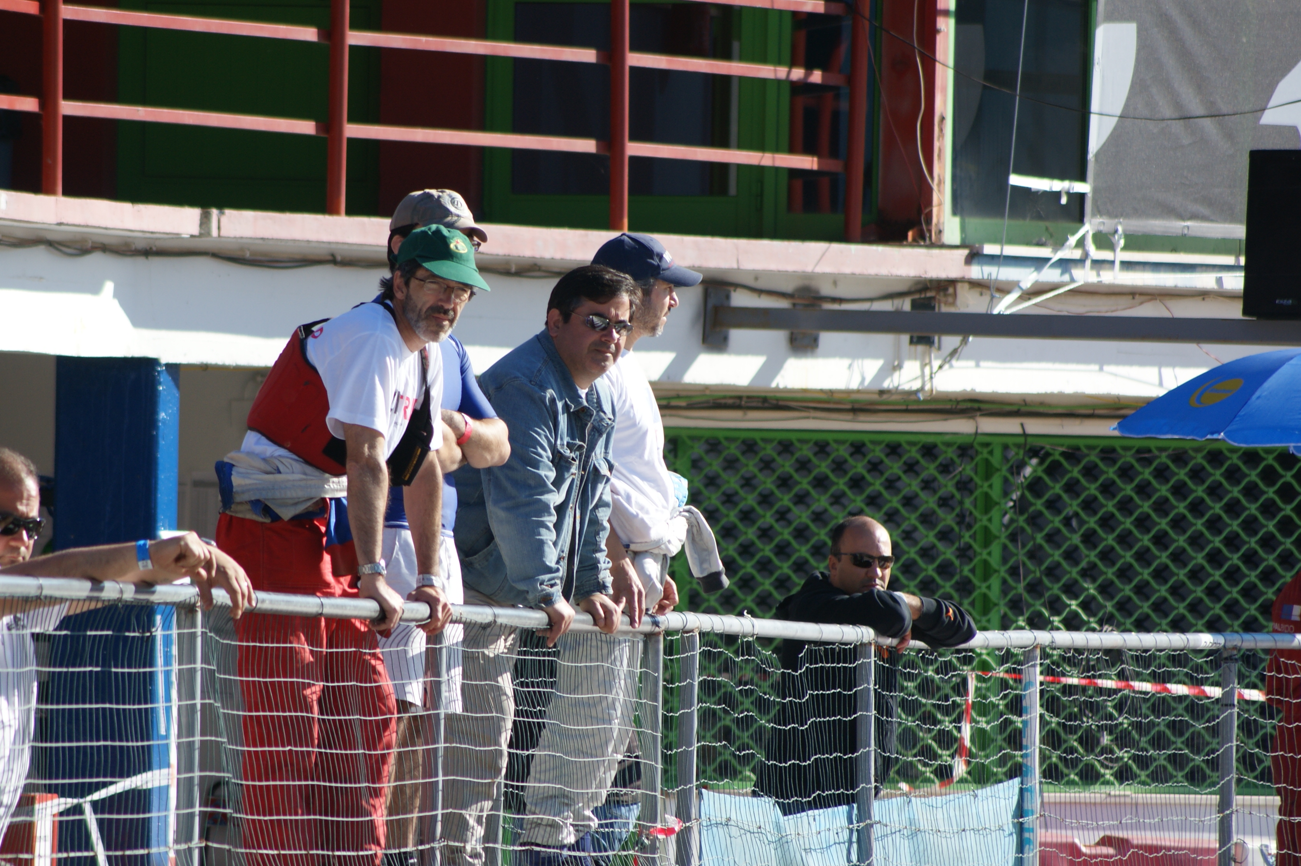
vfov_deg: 3.3
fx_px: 14844
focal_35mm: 411
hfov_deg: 5.0
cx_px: 472
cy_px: 423
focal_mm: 200
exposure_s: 1/320
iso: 100
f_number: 5.6
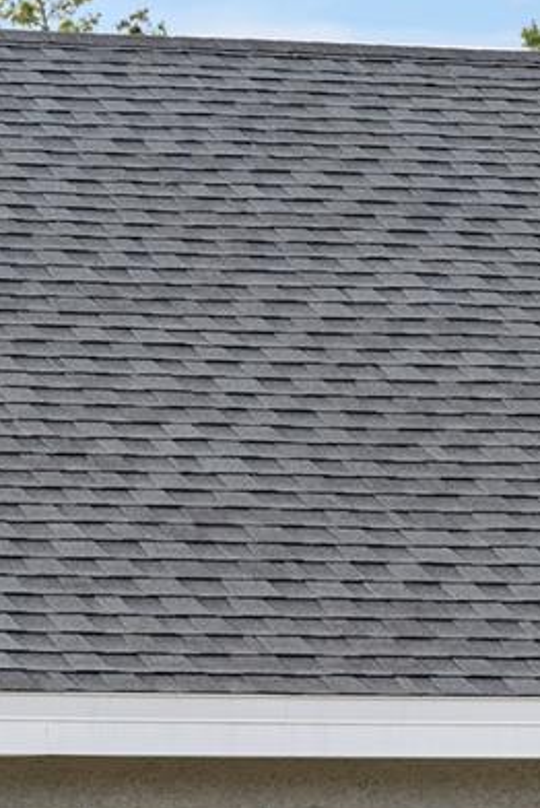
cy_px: 853
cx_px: 555
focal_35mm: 352
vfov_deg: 5.8
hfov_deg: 3.9
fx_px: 7905
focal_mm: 115
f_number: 9.5
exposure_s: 1/20
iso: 100
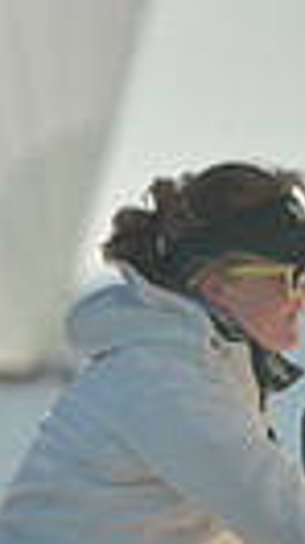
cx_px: -870
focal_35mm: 1845
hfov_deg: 0.7
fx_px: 26595
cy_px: 719
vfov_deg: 1.2
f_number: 7.1
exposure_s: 1/640
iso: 200
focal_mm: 400
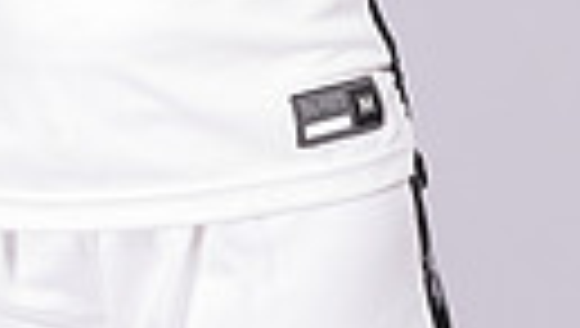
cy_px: -490
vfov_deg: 7.7
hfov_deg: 14.6
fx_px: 2249
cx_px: 144
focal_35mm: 146
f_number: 8
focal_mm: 40
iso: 250
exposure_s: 1/200
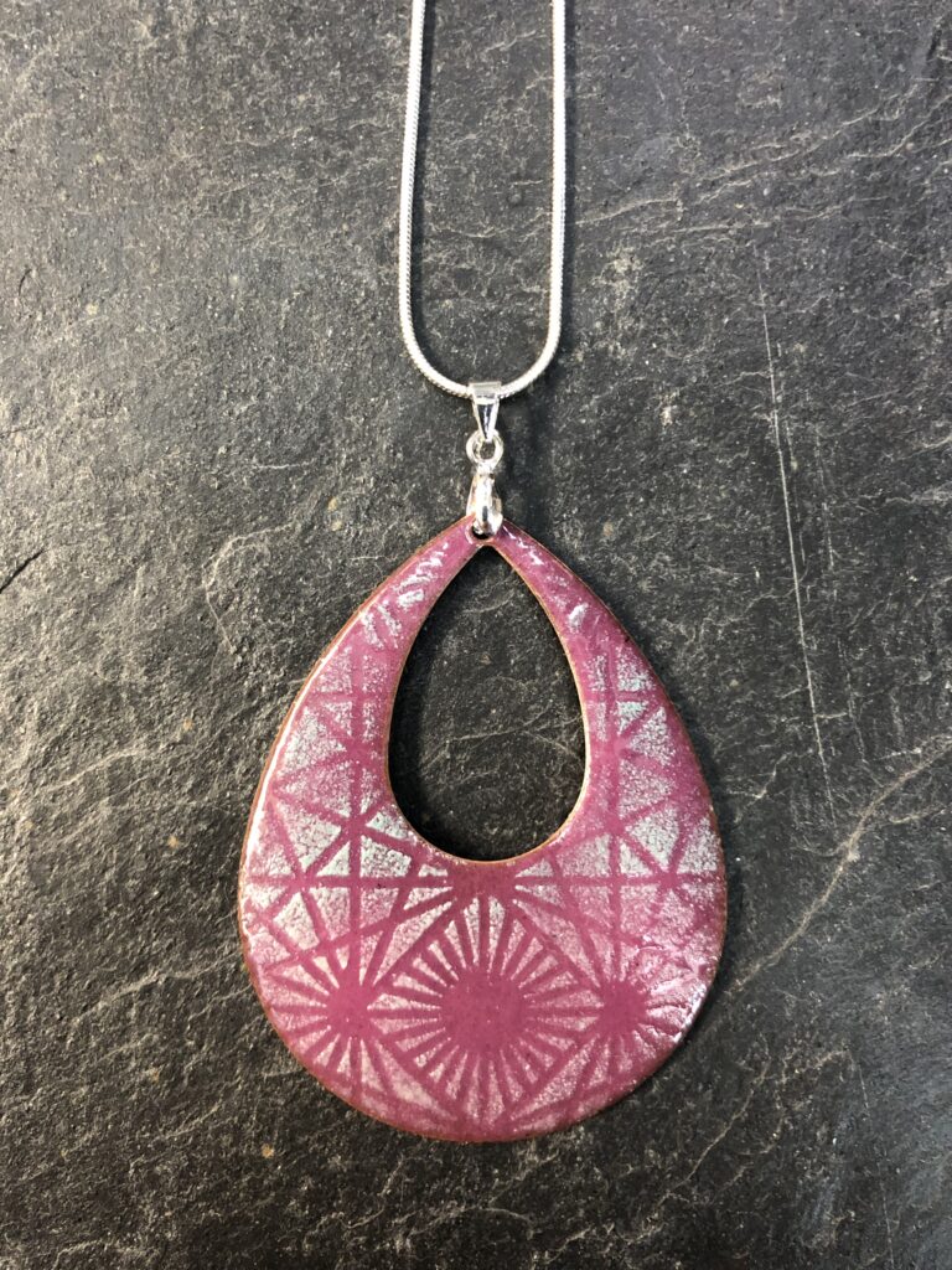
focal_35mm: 28
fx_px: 1027
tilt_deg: -86.2
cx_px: 476
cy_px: 635
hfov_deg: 49.7
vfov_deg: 63.4
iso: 100
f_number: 1.8
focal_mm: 4
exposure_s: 1/14
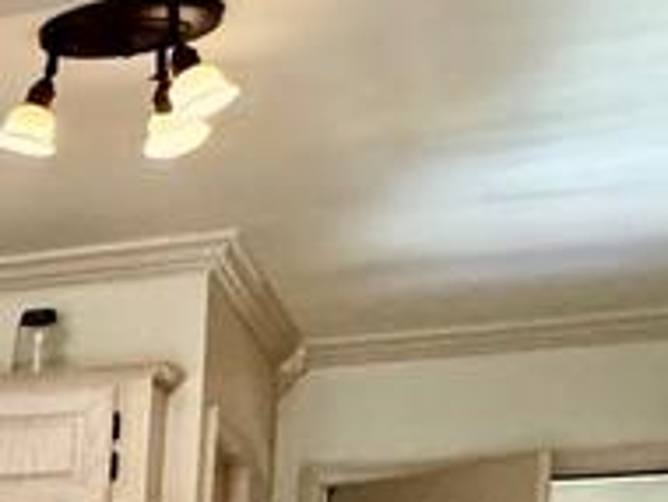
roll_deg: +0.7
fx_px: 2048
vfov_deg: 12.5
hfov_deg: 14.0
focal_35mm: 106
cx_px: -844
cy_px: 958
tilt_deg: -7.7
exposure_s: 1/120
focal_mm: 2.22
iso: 320
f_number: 2.2
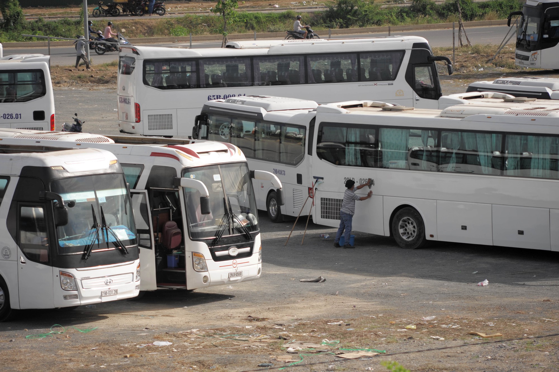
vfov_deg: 6.5
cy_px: 186
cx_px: 280
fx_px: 3259
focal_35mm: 210
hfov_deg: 9.8
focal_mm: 210
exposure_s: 1/1000
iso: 200
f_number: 5.6
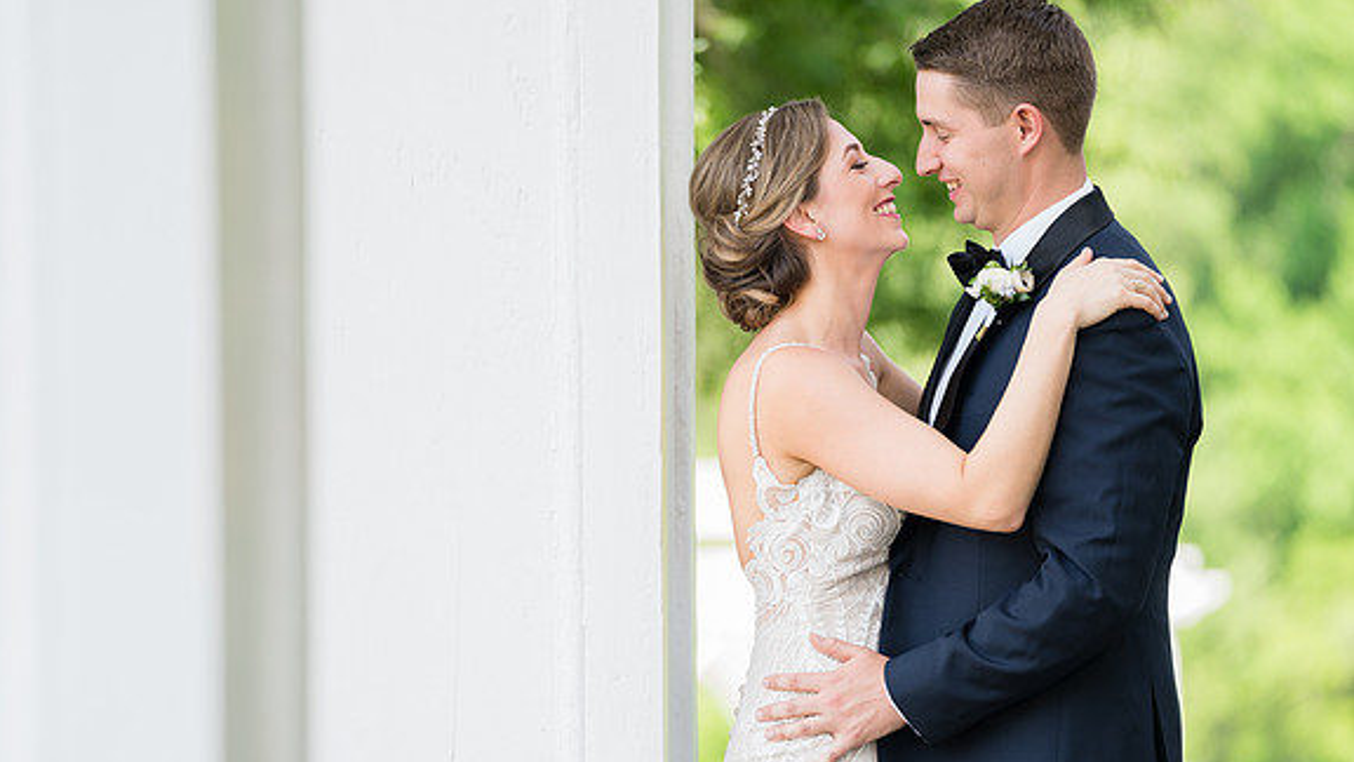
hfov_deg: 11.2
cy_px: 435
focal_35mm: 192
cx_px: 650
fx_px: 6893
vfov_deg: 6.3
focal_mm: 167
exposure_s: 1/200
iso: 100
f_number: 2.8
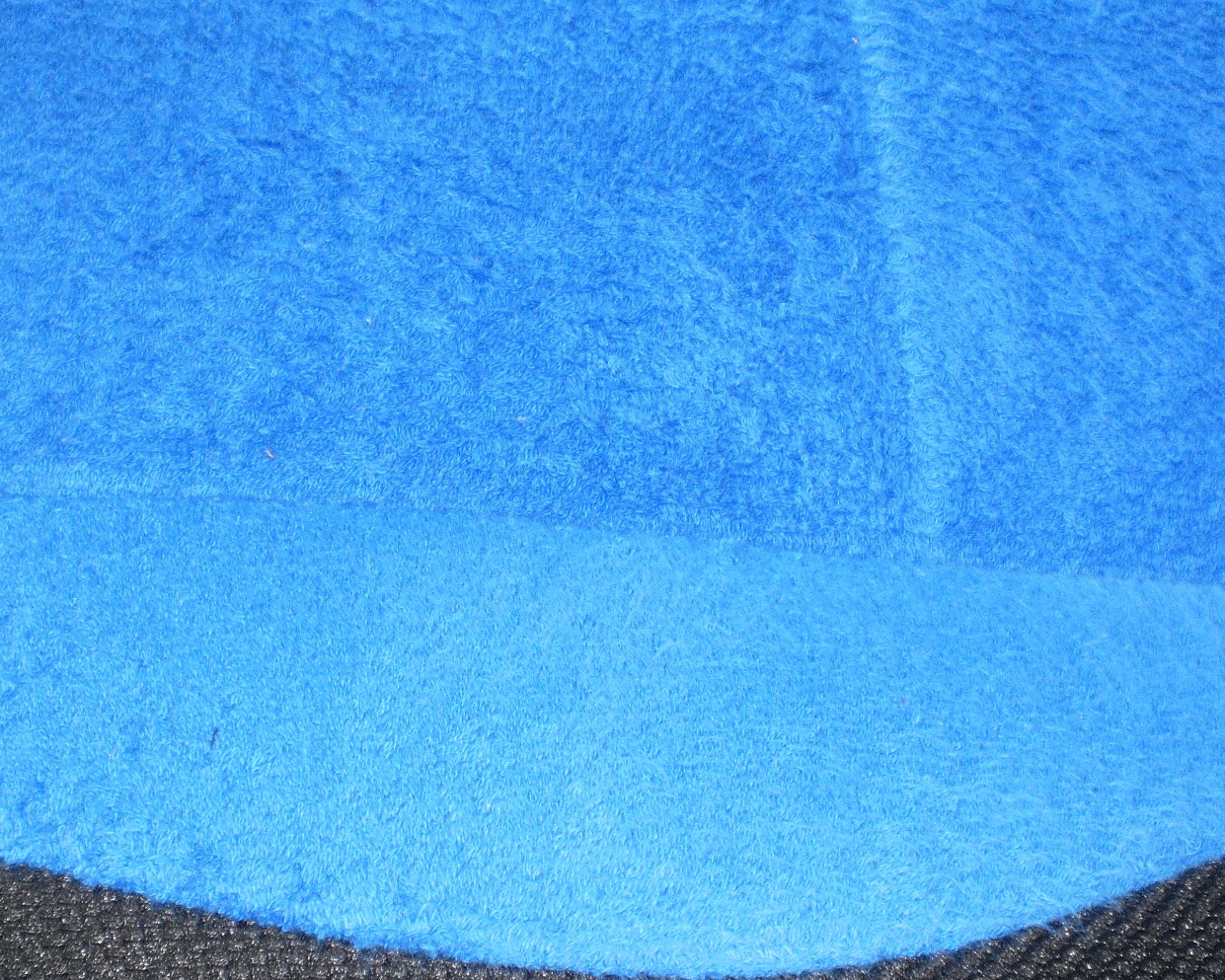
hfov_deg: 32.4
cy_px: 510
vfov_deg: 26.2
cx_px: 515
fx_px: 2103
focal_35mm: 58
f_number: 3.1
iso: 125
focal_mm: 6.3
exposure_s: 1/30
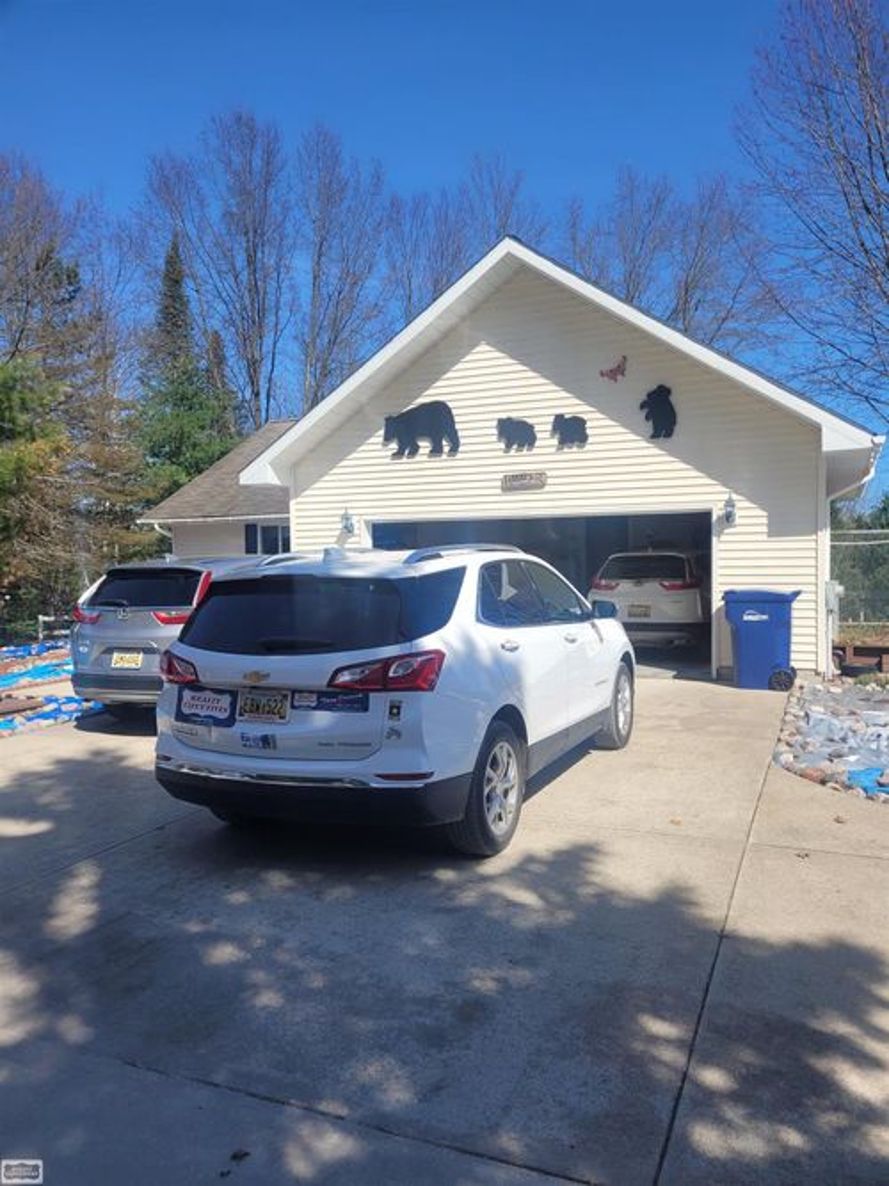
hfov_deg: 53.0
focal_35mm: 26
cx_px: 444
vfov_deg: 67.3
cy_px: 593
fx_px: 891
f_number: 1.8
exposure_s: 1/2365
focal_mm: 5.4
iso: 40
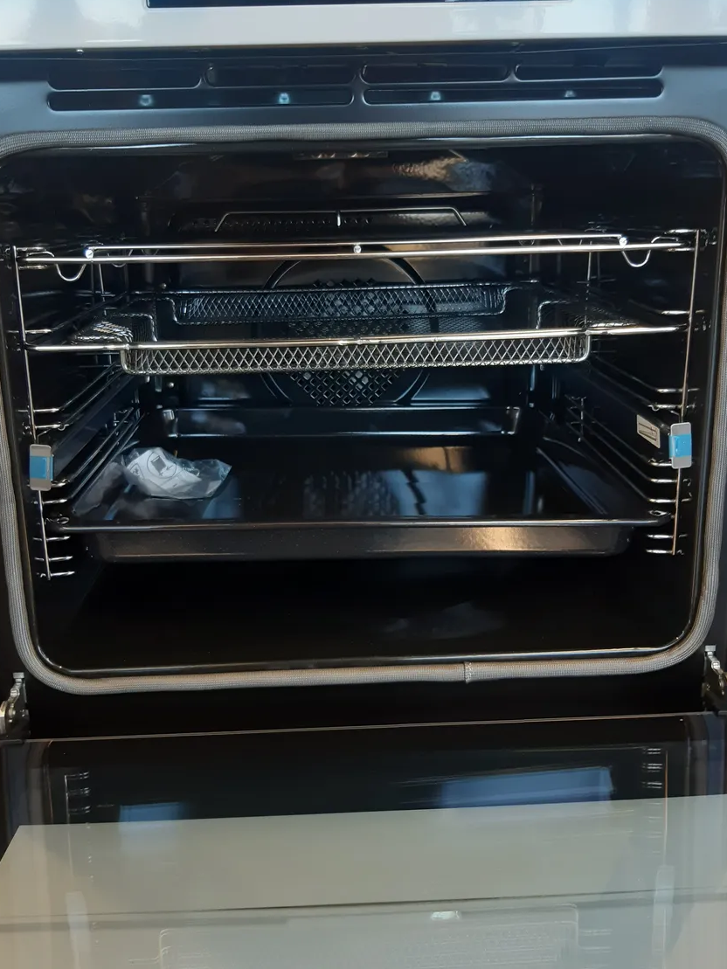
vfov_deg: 59.7
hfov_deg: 46.8
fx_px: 840
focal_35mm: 30
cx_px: 354
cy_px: 413
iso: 64
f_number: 1.7
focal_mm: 3.92
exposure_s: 1/50
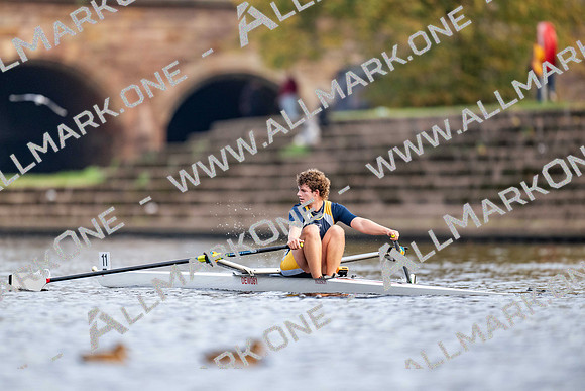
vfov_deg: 2.3
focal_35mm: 600
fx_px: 9752
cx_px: 292
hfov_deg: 3.4
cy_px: 196
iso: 2000
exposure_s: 1/2500
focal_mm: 600
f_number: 4
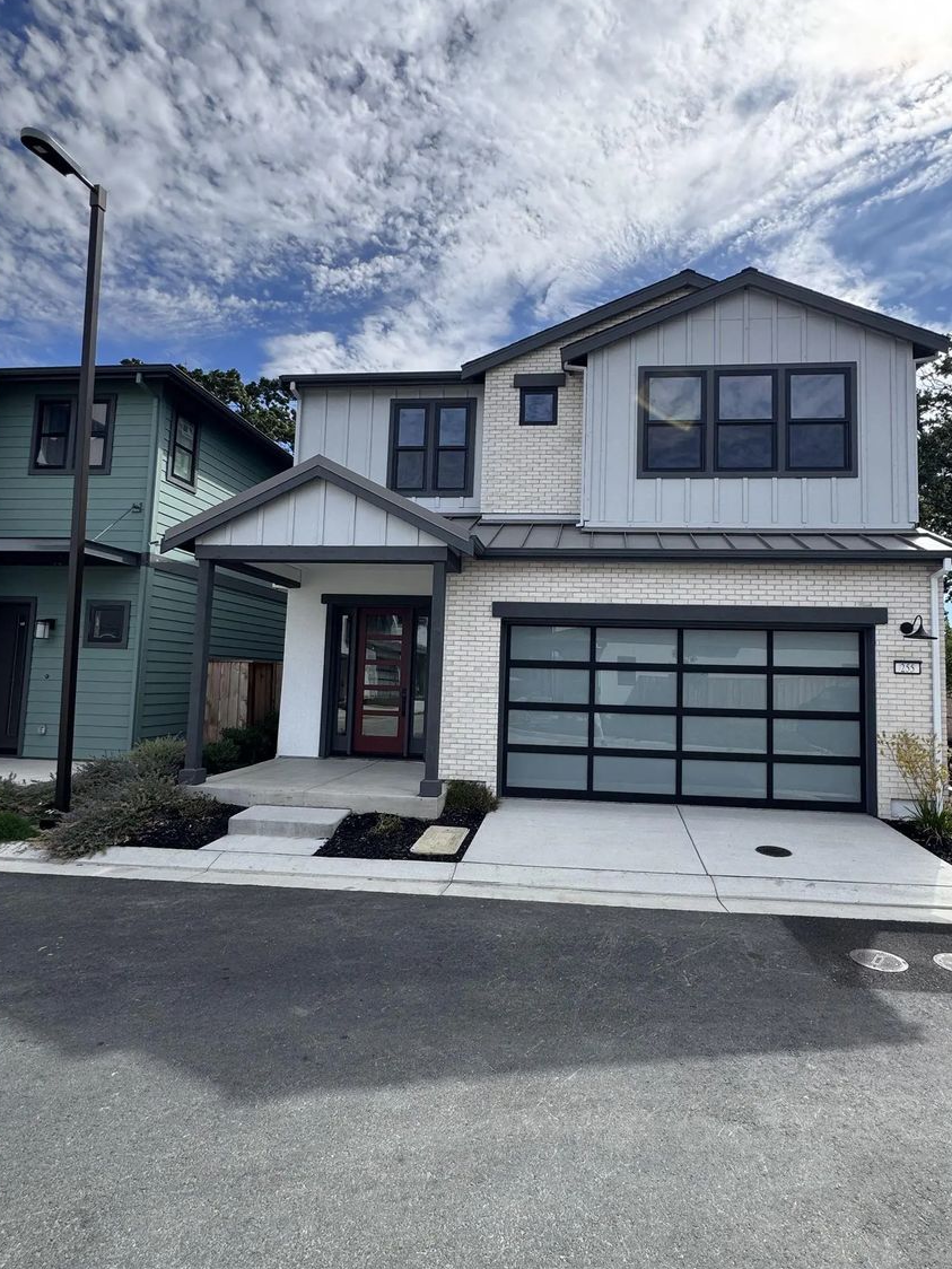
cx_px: 527
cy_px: 632
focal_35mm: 17
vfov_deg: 91.0
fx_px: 623
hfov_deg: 74.5
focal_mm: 2.22
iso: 50
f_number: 2.2
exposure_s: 1/1143
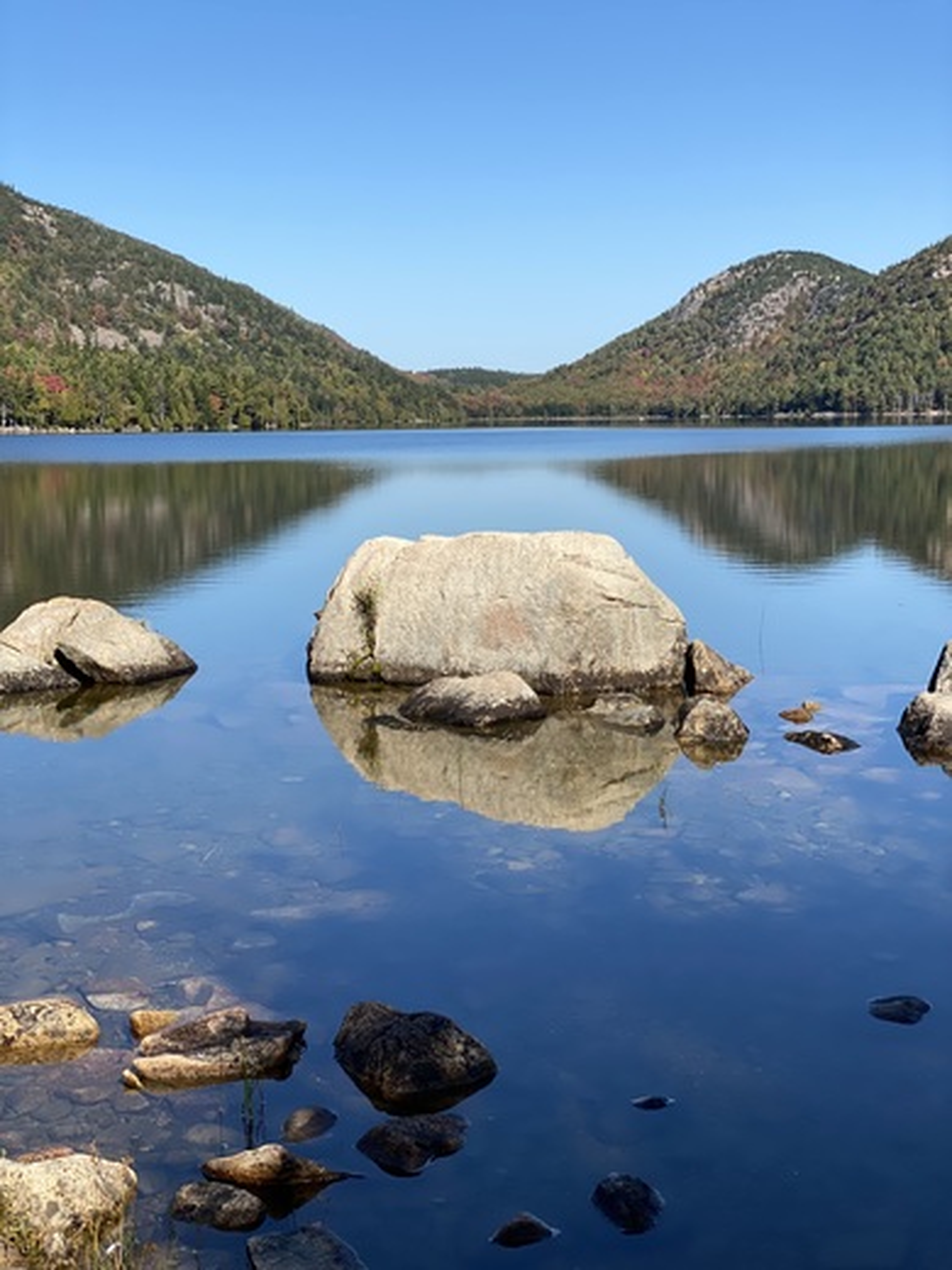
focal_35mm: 52
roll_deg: +0.4
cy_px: 635
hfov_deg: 28.0
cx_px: 476
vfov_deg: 36.8
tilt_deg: -3.7
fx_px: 1907
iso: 20
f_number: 2
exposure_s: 1/1370
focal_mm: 6
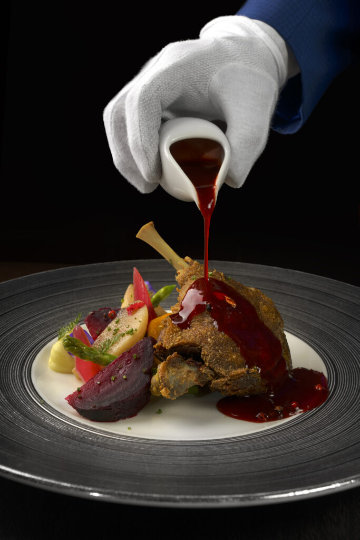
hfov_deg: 26.0
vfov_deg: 38.2
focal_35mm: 52
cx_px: 180
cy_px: 270
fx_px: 780
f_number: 14
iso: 200
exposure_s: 1/250
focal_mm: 52
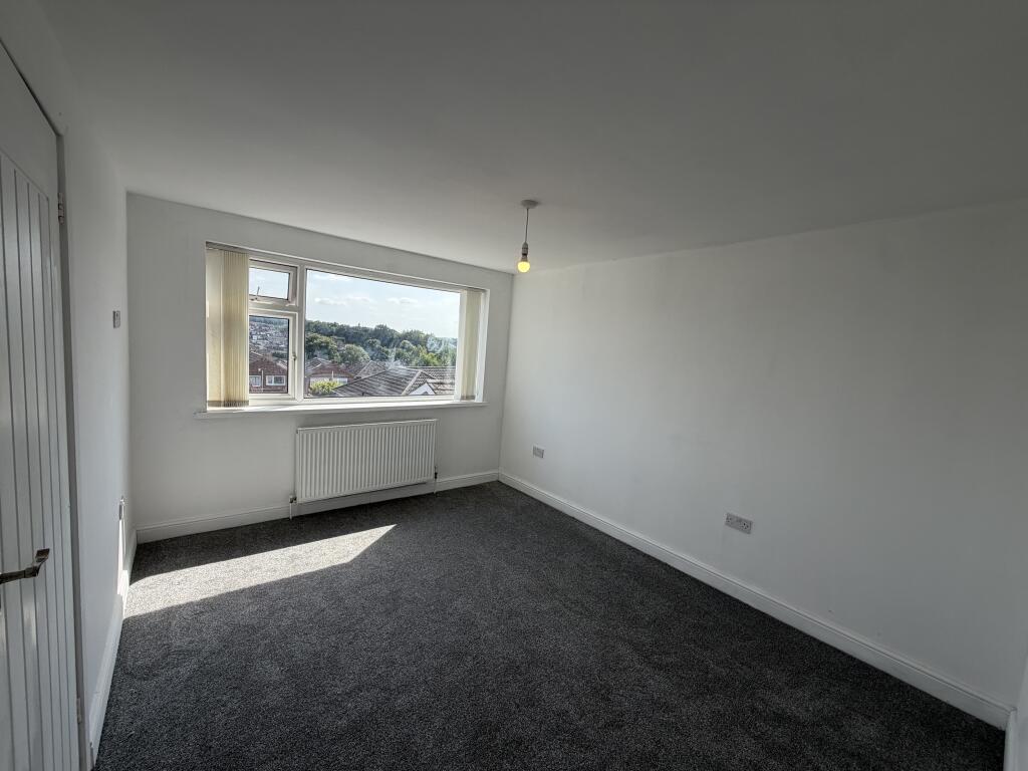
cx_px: 514
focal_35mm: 14
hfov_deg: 102.1
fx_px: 416
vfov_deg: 85.7
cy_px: 386
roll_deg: -4.2
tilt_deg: -4.0
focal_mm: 2.22
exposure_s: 1/502
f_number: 2.2
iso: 50
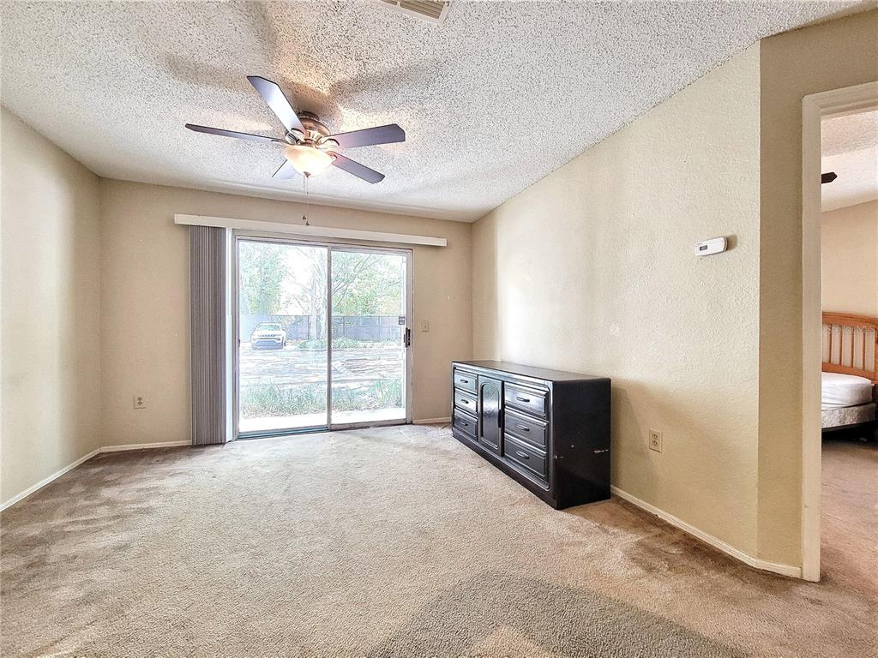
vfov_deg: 89.9
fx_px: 330
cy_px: 329
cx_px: 439
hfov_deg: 106.2
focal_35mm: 13
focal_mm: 2.2
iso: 320
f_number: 2.2
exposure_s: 1/30
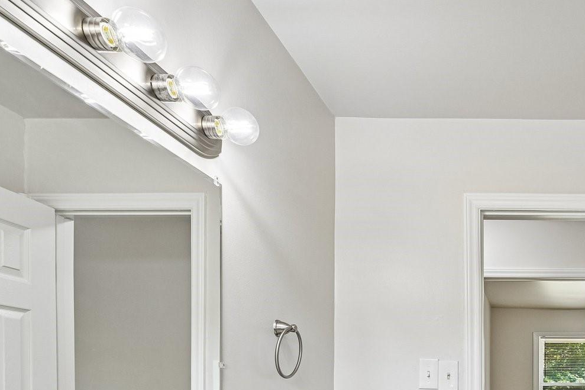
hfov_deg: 54.7
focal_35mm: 29
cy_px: 390
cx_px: 534
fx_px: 471
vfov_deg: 39.6
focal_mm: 14
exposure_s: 1/15
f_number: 8
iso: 140
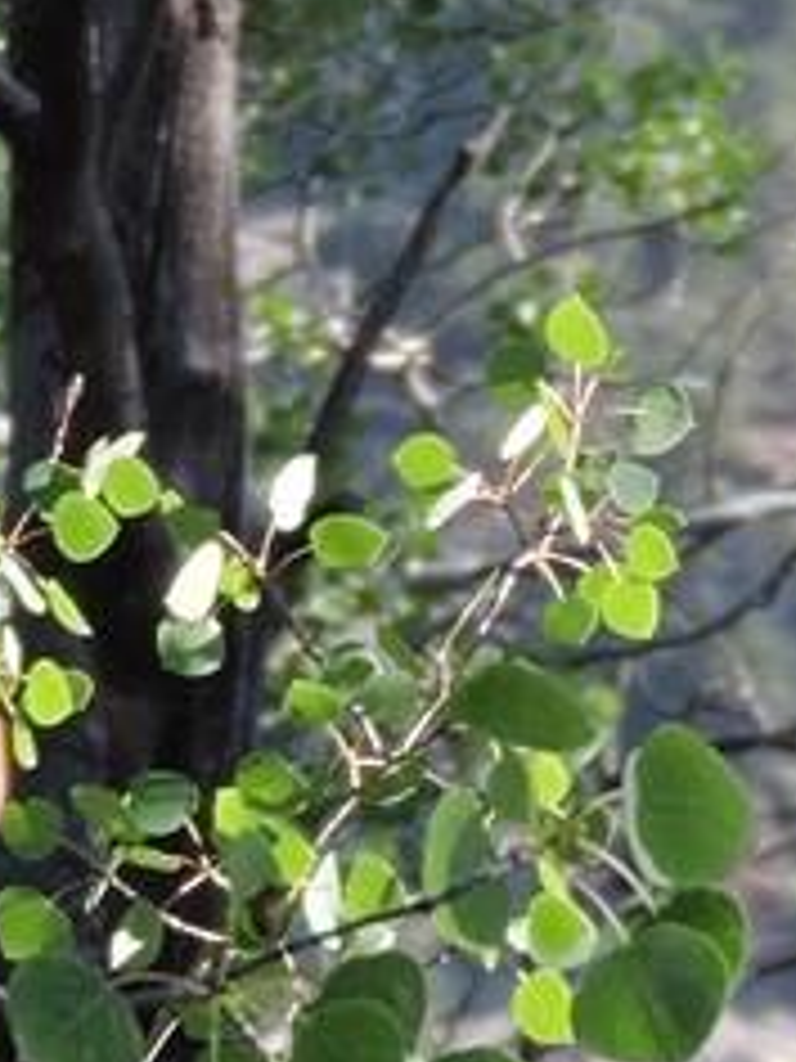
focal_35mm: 1253
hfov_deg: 1.2
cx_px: 1012
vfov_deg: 1.6
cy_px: 1071
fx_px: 38417
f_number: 4.6
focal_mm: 33
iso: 100
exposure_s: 1/160
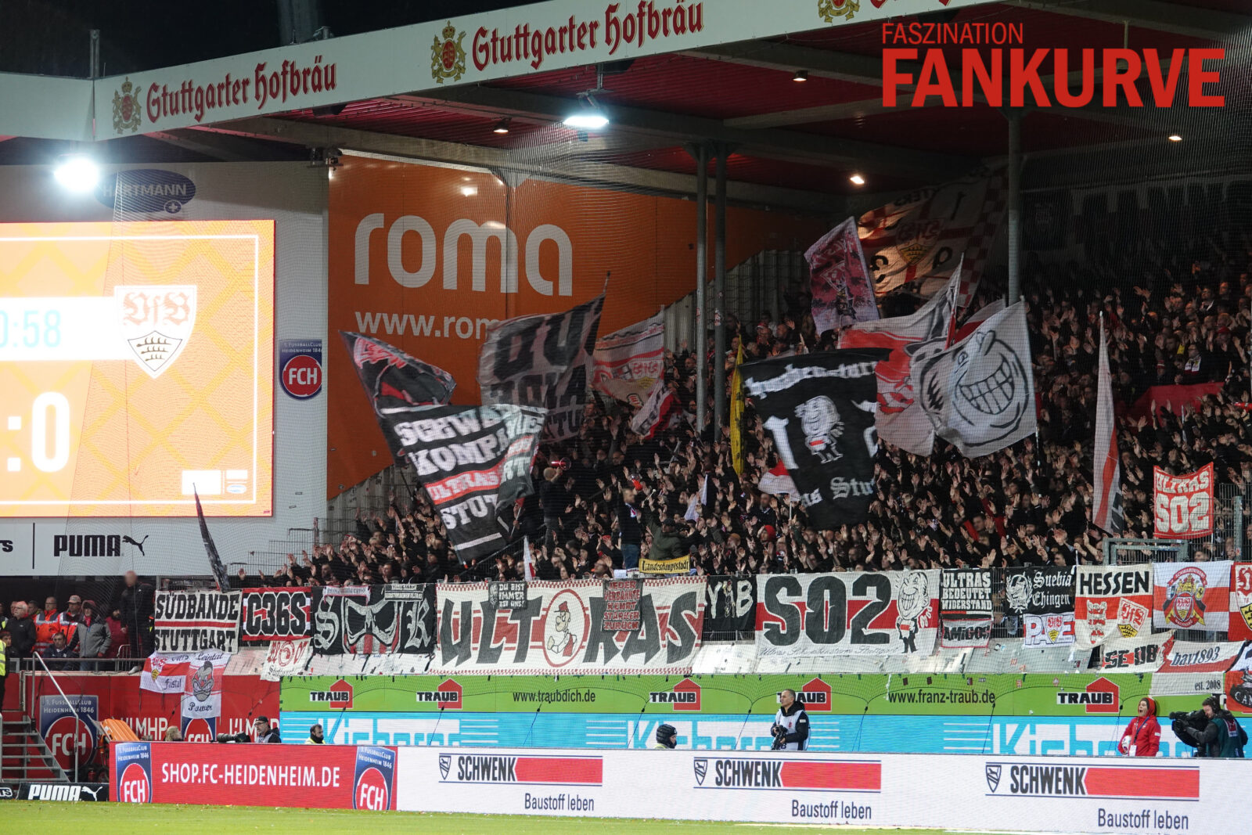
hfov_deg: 13.3
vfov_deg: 8.9
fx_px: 5356
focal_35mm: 154
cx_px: 626
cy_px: 418
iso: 800
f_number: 4
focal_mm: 56.39
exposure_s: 1/80
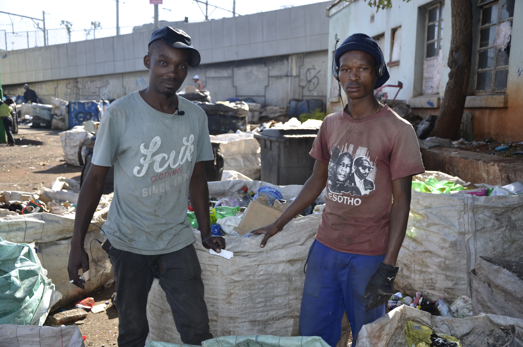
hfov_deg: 51.4
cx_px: 262
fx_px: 544
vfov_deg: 35.3
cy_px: 174
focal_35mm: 38
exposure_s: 1/250
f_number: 4.5
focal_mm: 25
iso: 100
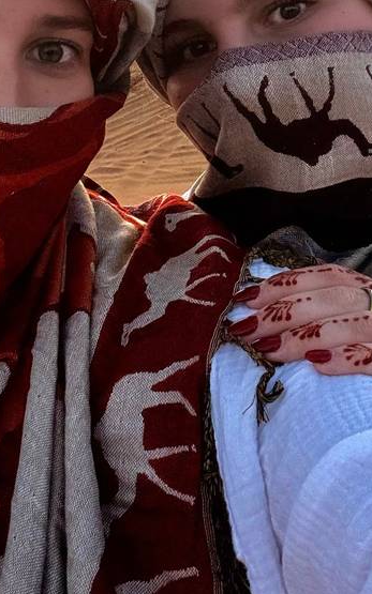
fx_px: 892
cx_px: 100
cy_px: 153
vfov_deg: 36.1
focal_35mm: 55
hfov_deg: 23.4
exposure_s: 1/184
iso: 25
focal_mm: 2.69
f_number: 1.9
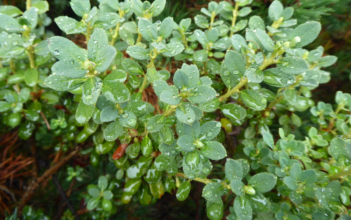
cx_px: 174
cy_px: 93
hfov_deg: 68.4
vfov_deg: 45.9
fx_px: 258
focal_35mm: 27
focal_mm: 4.3
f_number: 3.3
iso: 125
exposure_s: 1/60
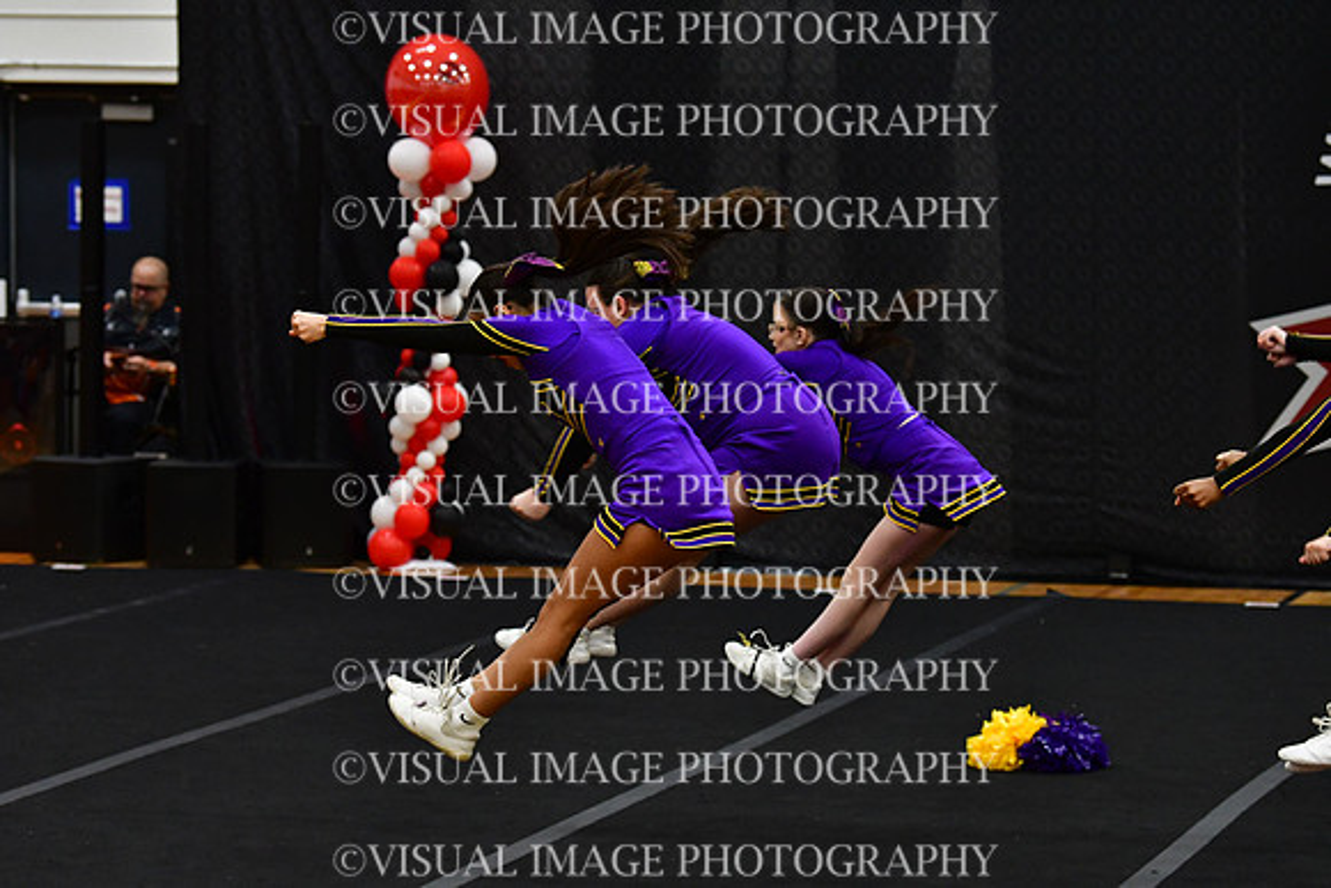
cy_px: 444
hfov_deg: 13.7
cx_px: 666
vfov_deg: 9.2
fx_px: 5547
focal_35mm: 150
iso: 4000
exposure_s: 1/500
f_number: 4
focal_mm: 100
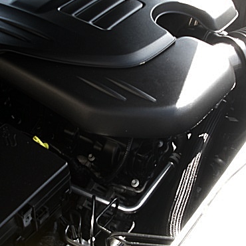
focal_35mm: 55
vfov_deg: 30.9
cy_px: 90
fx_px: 442
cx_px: 106
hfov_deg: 31.0
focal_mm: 6.3
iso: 50
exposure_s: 1/60
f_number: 2.8
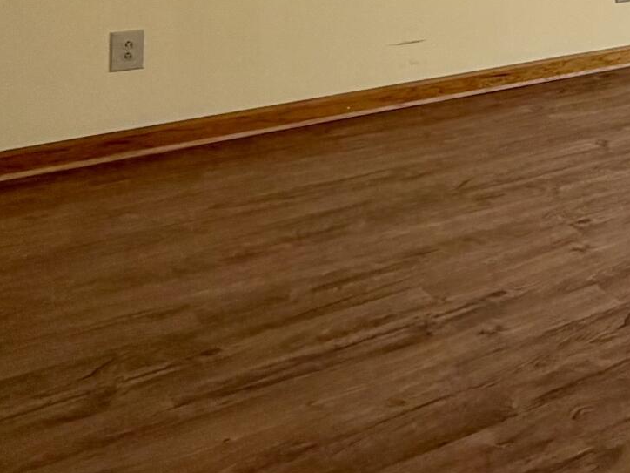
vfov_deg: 22.0
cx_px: 1040
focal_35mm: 58
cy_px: -183
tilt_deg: +0.0
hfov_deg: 23.4
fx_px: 1056
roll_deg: +0.3
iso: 100
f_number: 2.2
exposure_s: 1/120
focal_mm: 2.22
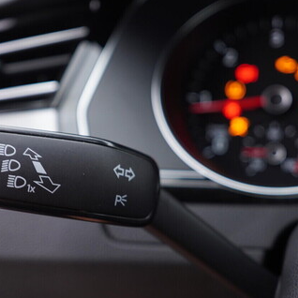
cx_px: 101
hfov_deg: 32.0
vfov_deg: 32.2
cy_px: 168
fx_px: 516
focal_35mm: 53
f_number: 2.8
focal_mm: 24
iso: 160
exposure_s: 1/40
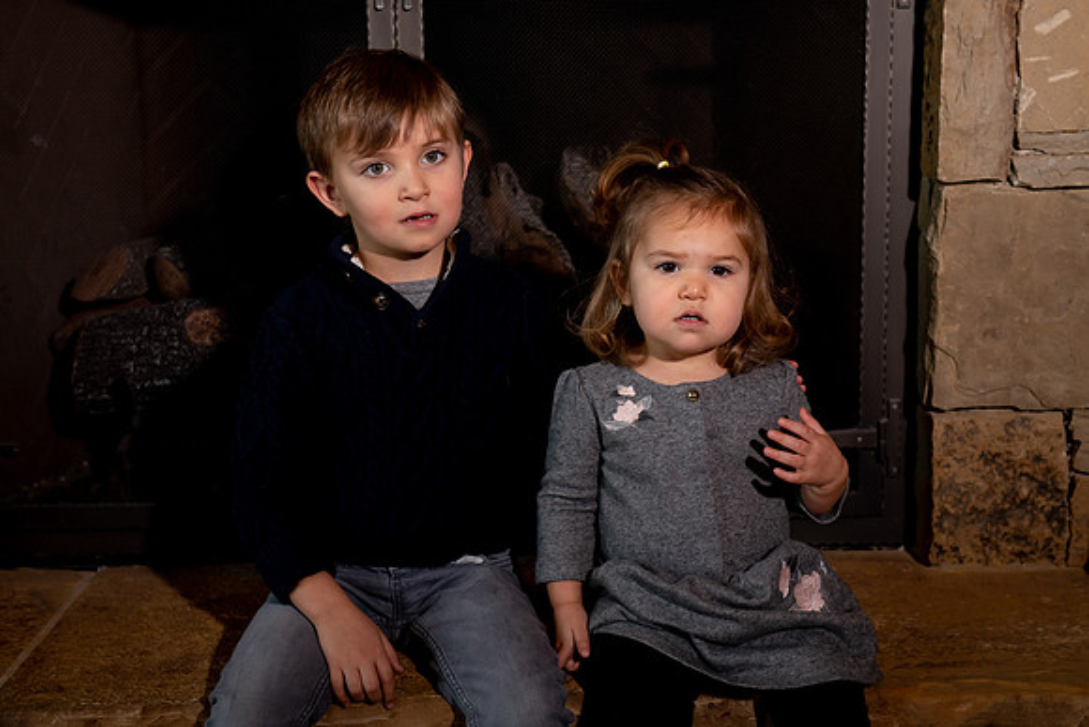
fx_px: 1890
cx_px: 571
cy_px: 336
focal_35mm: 62
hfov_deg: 32.1
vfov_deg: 21.8
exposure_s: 1/250
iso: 500
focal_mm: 56
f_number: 4
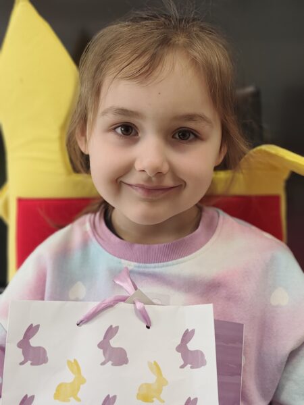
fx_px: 539
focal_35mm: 46
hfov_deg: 31.5
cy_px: 202
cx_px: 152
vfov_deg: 41.2
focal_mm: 6.19
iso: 250
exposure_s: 1/57.3
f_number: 1.65
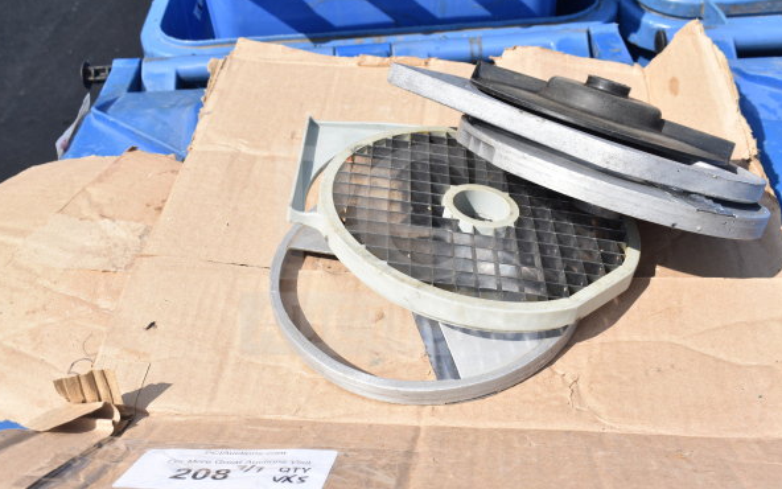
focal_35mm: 41
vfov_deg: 31.2
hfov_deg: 48.2
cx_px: 388
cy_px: 250
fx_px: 874
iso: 200
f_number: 9
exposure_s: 1/320
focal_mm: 26
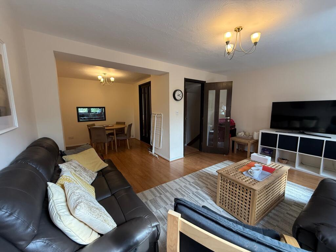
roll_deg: +0.4
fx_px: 136
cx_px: 168
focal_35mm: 14
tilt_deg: -8.0
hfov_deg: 102.1
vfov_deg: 85.7
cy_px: 126
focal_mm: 2.22
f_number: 2.2
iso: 250
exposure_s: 1/99
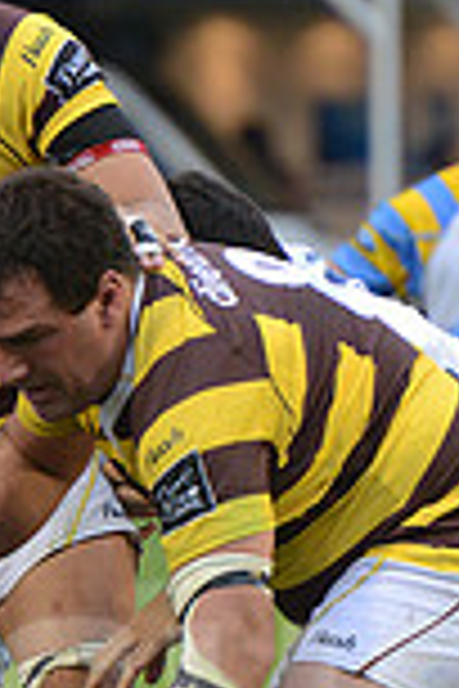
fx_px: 19525
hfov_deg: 1.3
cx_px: -608
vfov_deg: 2.0
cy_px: 668
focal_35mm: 1021
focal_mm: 270
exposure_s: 1/500
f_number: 4
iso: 2000
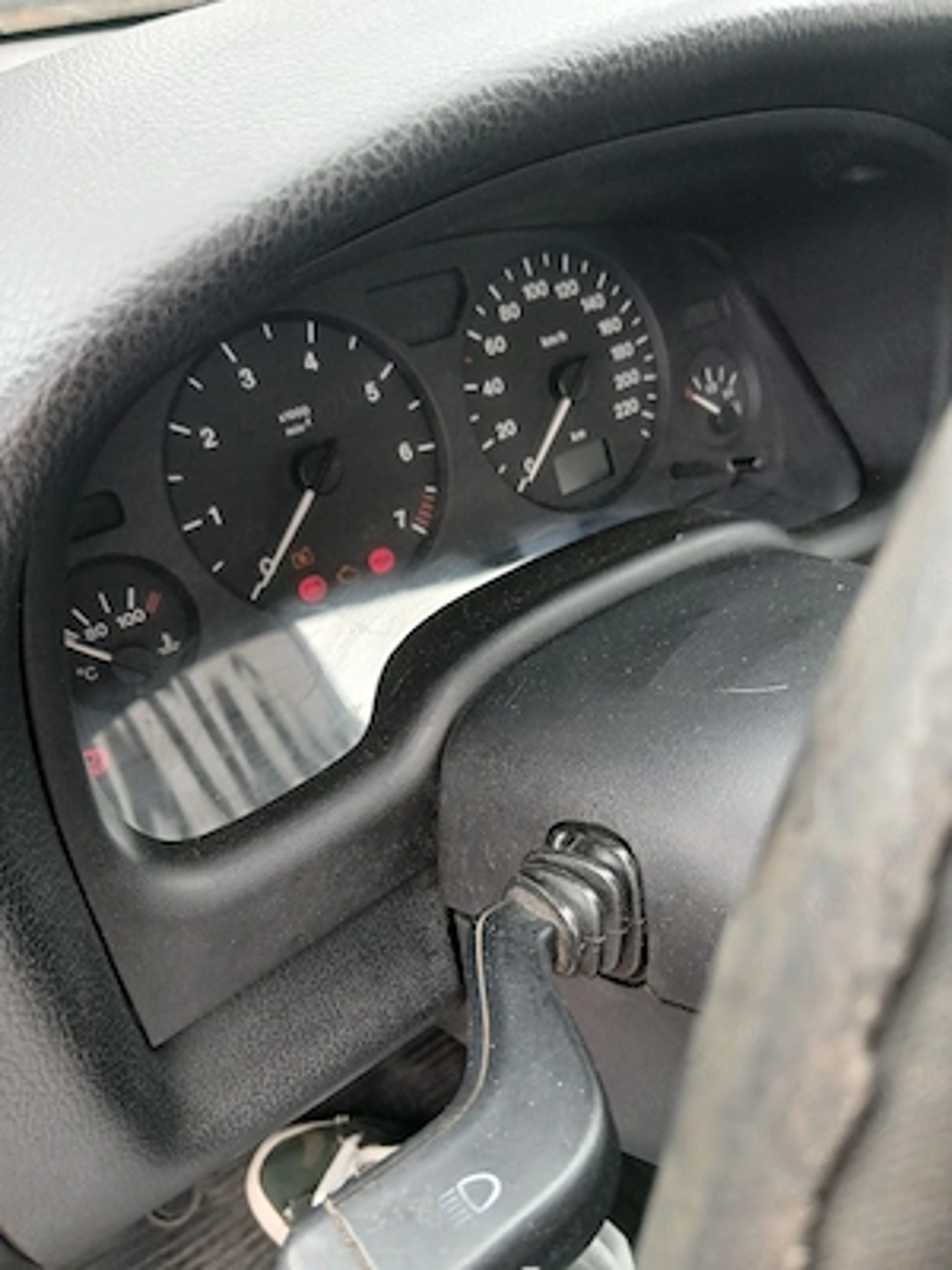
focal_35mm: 26
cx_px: 476
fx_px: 953
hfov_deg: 53.1
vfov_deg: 67.3
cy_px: 635
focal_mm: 3.98
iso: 160
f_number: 1.8
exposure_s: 1/50.3
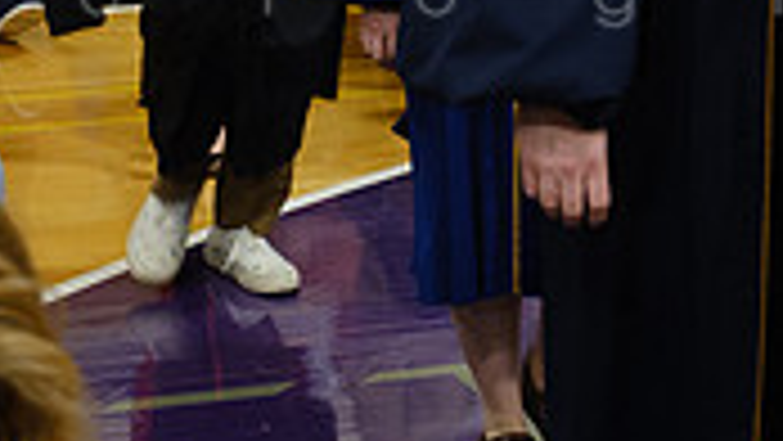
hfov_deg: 14.6
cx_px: 495
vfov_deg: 8.1
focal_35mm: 147
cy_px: -169
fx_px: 3053
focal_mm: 28.3
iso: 1250
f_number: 3.2
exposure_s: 1/100
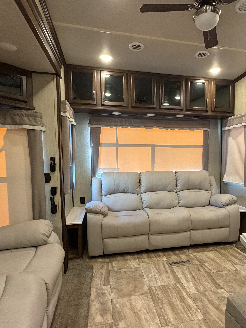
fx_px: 227
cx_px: 165
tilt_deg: -3.9
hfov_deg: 55.6
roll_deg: +0.4
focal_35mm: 24
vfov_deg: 71.5
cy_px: 175
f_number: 2.2
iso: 500
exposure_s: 1/60
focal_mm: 2.22
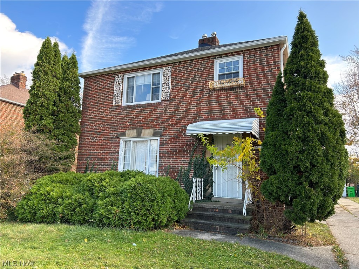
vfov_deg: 53.1
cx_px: 180
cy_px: 134
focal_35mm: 26
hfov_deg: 67.3
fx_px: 270
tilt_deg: +9.2
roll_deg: -1.5
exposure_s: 1/611
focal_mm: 5.7
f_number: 1.5
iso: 50
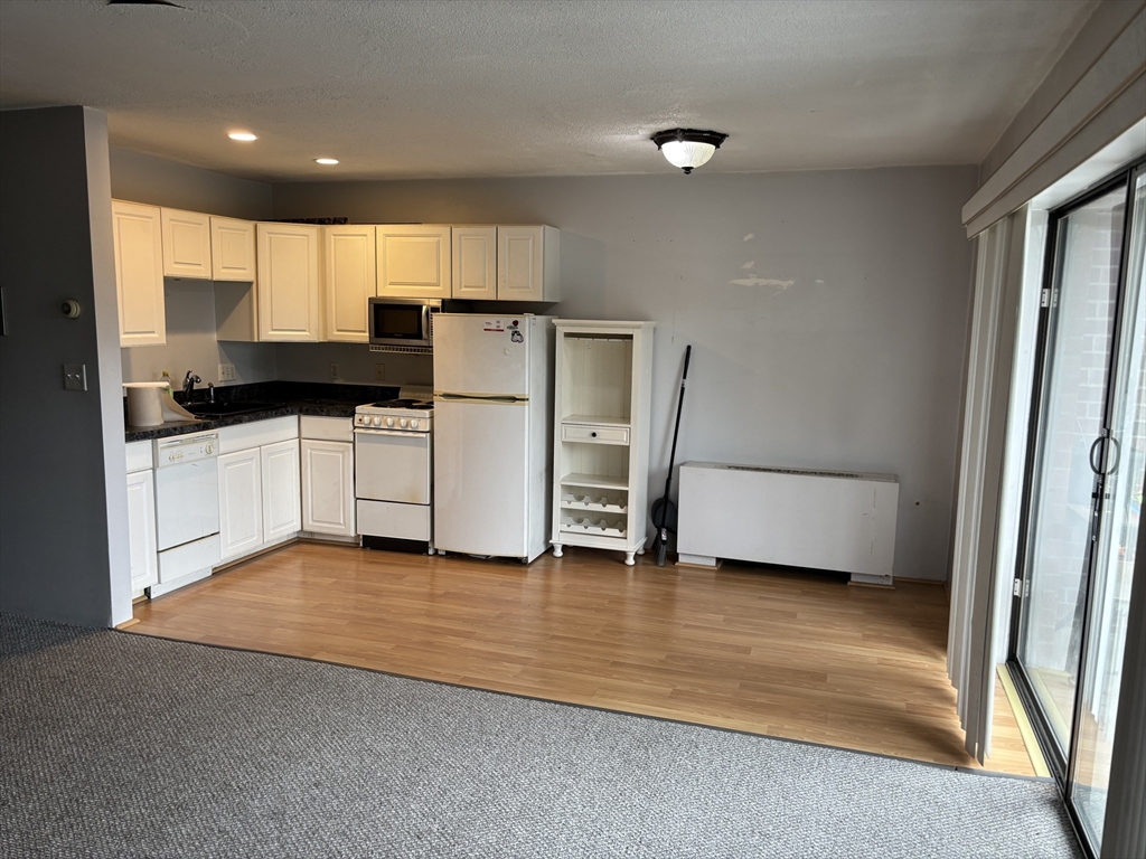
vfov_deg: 53.1
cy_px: 430
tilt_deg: -7.7
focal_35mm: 26
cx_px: 573
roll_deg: -1.1
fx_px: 861
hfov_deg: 67.3
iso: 100
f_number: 1.6
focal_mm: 5.96
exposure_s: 1/120
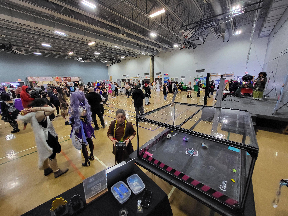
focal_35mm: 13
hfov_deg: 106.2
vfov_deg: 89.9
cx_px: 144
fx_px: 108
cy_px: 108
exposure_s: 1/60
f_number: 2.2
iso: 400
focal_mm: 1.74
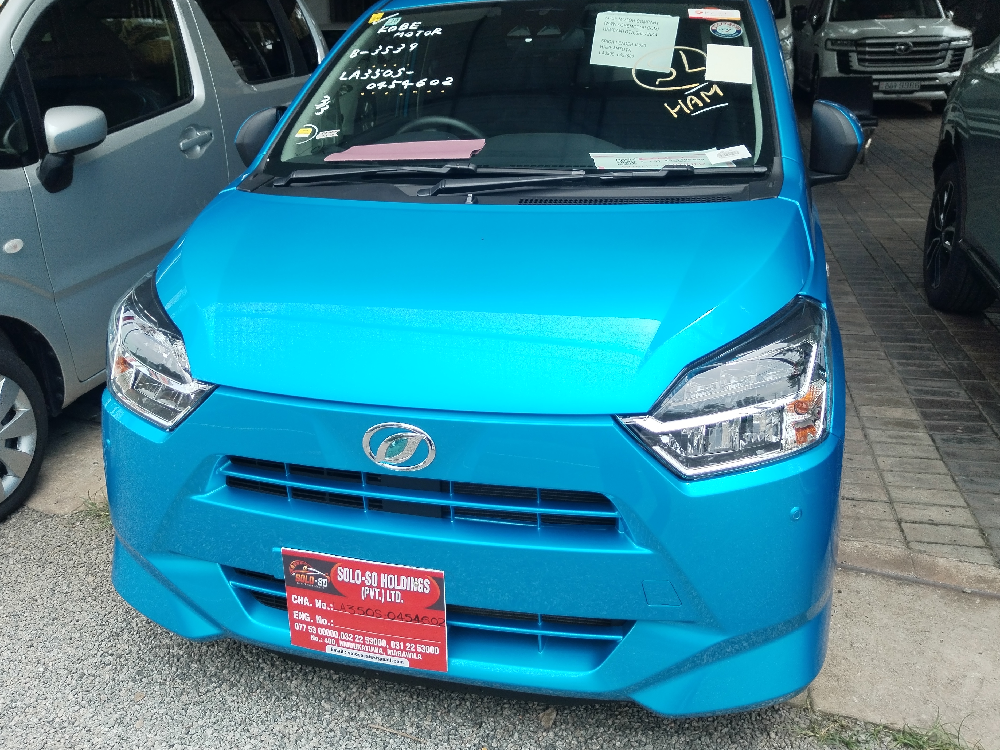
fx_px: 924
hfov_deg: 56.8
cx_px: 475
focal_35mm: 32
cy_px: 339
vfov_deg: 44.1
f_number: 1.8
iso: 100
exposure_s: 1/664
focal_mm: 4.75
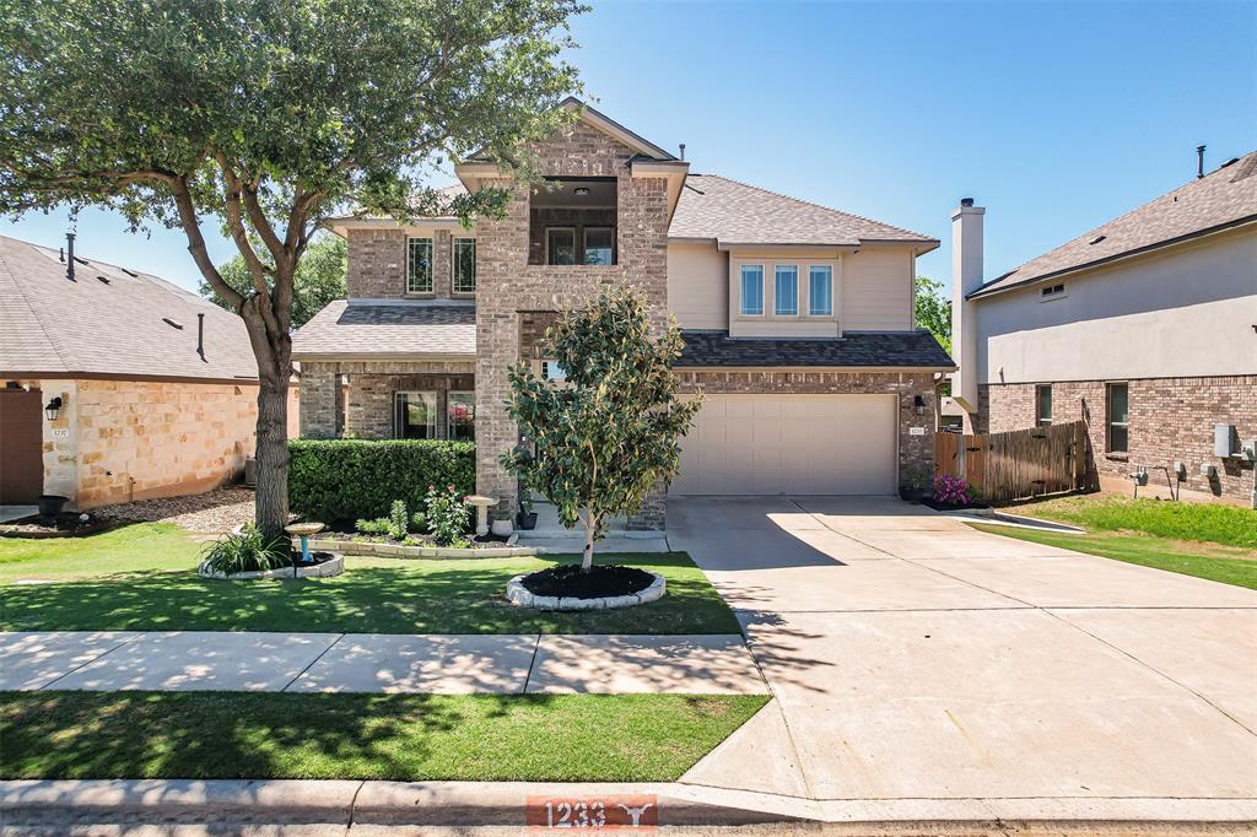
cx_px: 628
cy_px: 418
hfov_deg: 78.6
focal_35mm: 22
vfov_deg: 57.2
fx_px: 768
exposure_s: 1/100
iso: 100
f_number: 2.8
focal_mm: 8.38
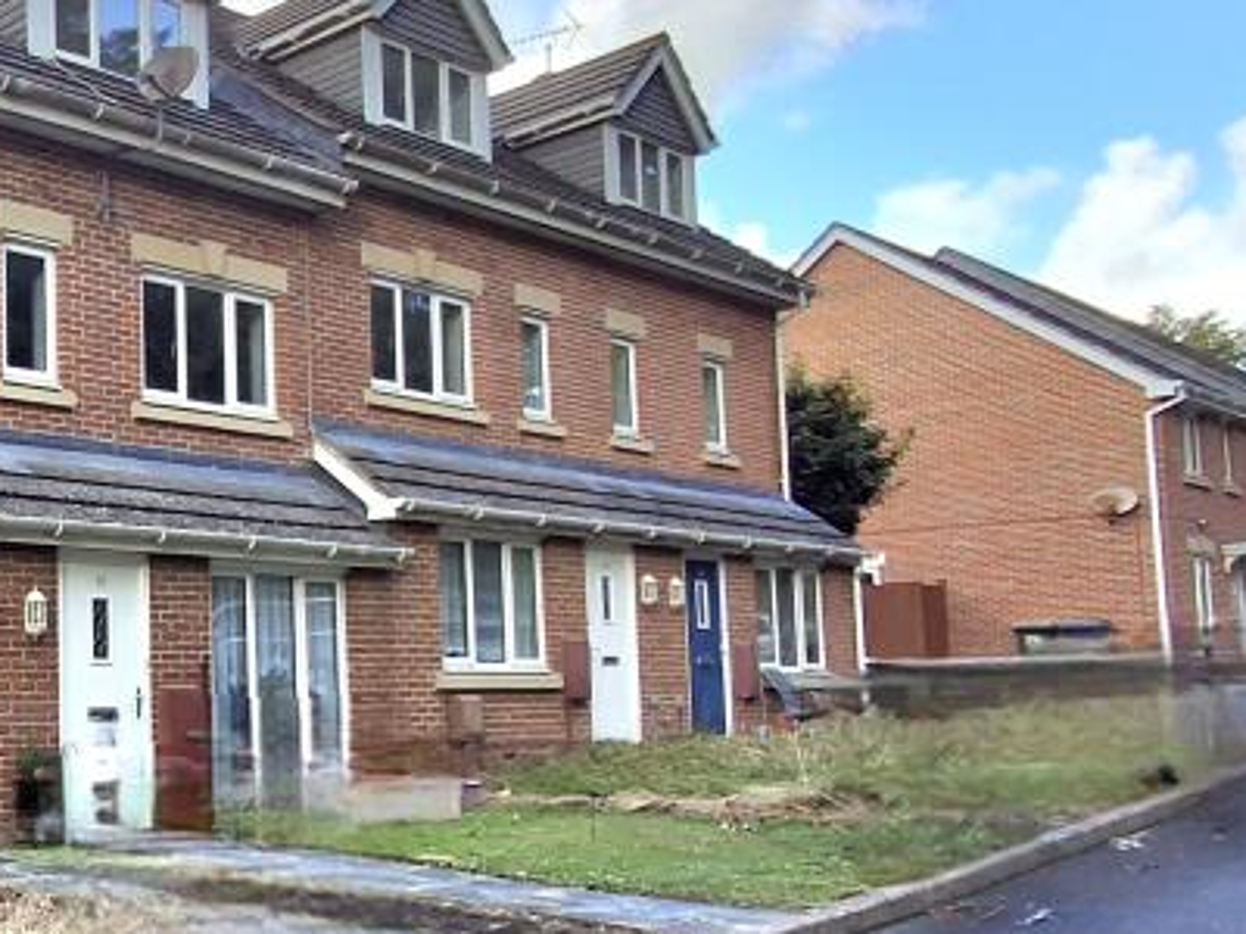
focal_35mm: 41
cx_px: -137
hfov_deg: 37.8
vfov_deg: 35.1
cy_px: 545
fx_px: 1476
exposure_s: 1/400
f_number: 2.2
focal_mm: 1.64
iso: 40
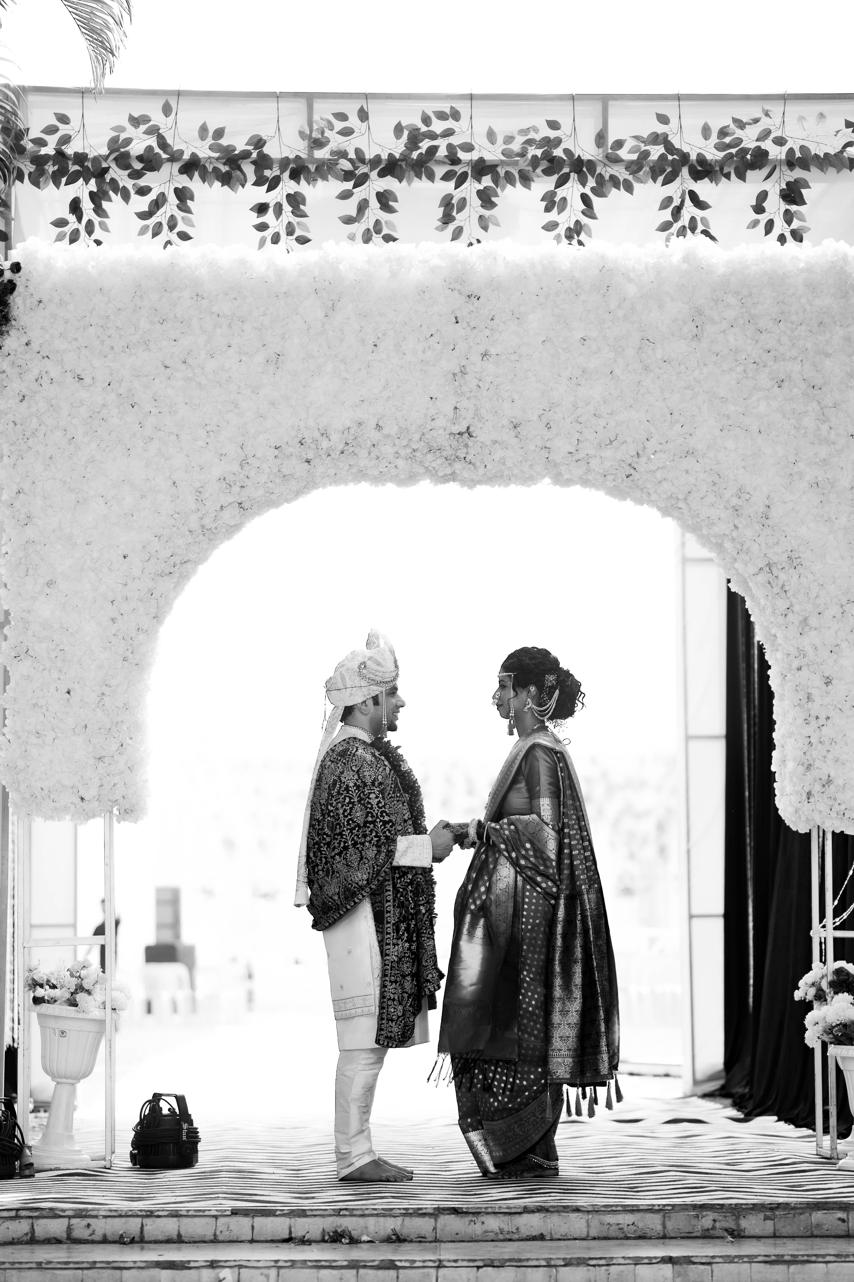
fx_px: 3807
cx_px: 427
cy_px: 641
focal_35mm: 107
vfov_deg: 19.1
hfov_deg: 12.8
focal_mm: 107
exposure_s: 1/1250
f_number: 2.8
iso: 640
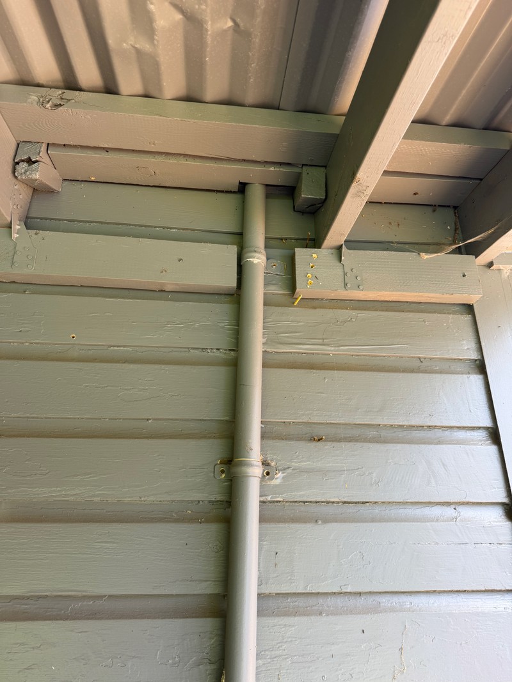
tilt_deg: +23.1
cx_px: 256
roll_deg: -0.3
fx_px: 473
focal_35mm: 24
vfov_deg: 71.6
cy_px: 341
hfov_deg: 56.8
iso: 64
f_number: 1.78
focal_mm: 6.76
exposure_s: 1/134
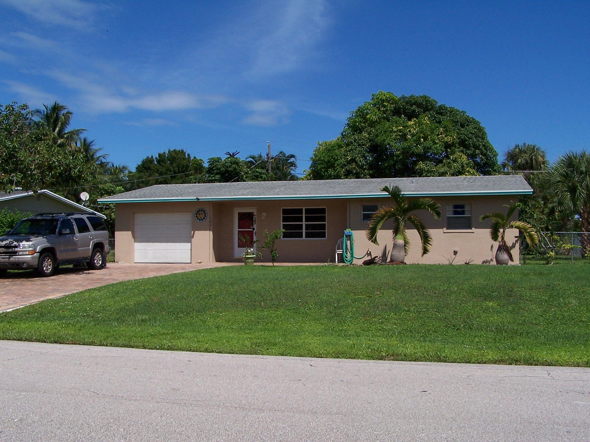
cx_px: 295
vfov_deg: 36.0
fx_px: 682
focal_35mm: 40
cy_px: 221
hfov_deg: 46.8
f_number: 5.6
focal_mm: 6.7
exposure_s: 1/750
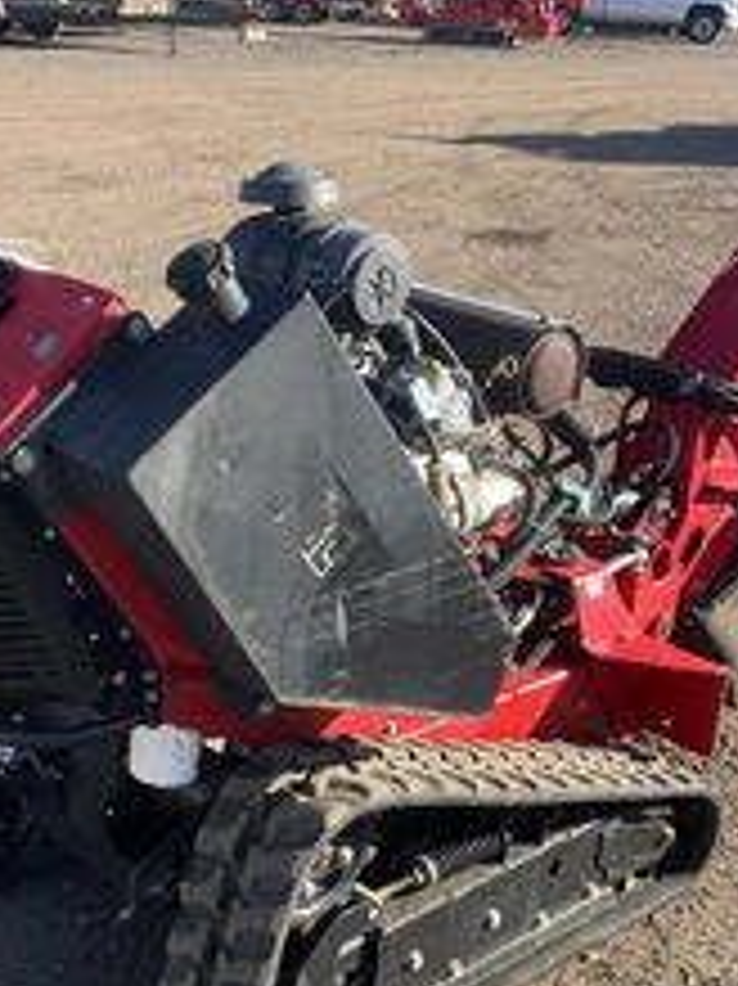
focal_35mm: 53
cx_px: 351
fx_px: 1508
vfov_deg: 36.0
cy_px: 626
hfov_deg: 27.5
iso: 25
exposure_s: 1/491
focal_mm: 3
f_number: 1.8
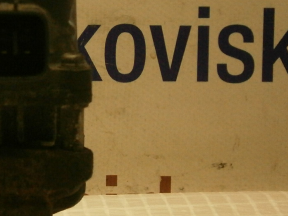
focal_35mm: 108
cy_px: 109
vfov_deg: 13.7
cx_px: -7
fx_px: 899
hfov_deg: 17.7
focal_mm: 8.3
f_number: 3.4
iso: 400
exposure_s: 1/250
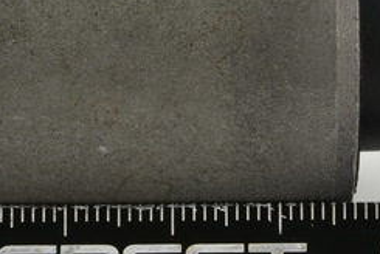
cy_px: 105
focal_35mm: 176
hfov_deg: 11.7
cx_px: 124
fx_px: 1860
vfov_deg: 7.8
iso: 64
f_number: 32
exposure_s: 1/2.5
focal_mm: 60
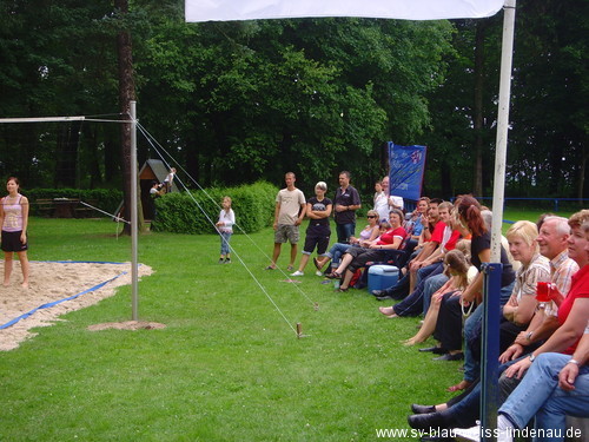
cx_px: 294
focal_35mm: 70
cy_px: 221
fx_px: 1191
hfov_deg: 27.8
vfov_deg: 21.0
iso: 80
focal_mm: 11.8
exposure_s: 1/180
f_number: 4.1
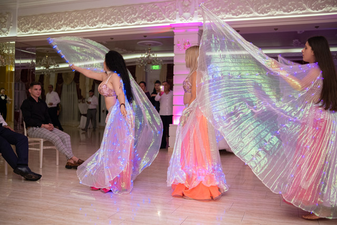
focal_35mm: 35
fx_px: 328
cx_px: 168
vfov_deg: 37.9
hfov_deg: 54.4
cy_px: 112
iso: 800
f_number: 2
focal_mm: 23
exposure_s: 1/125
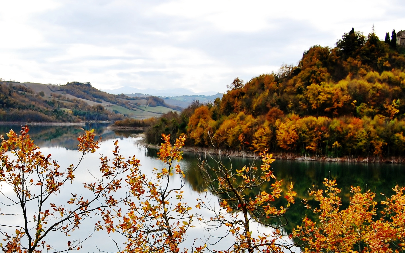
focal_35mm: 67
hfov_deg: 30.0
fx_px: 739
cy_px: 183
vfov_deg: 19.3
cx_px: 91
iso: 200
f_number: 6.3
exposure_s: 1/160
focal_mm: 23
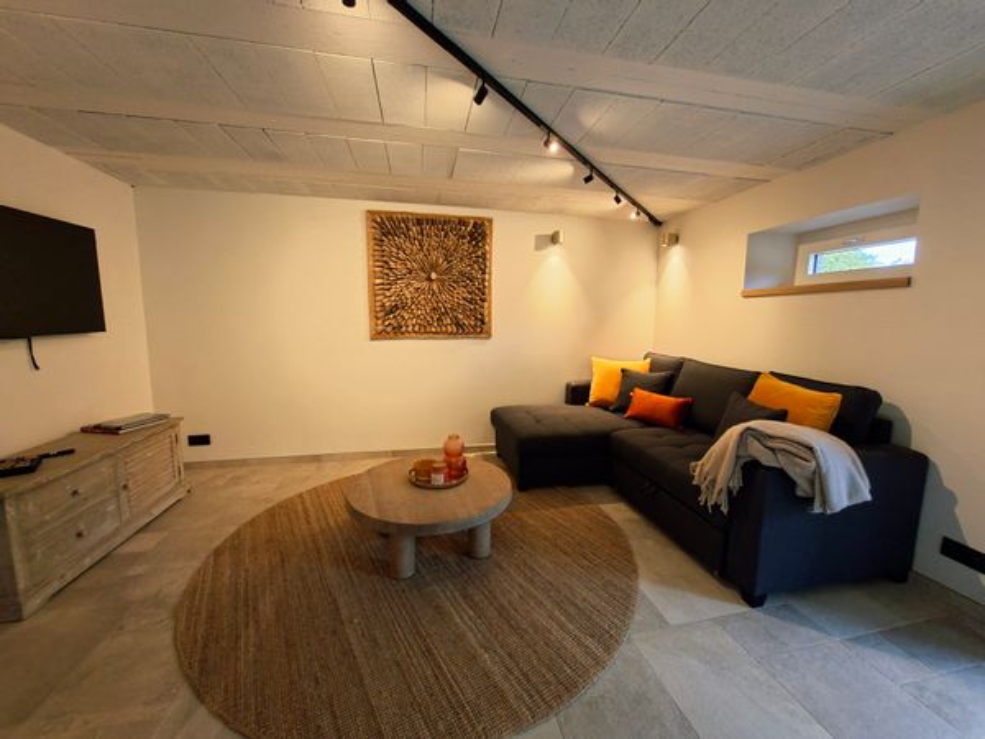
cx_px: 492
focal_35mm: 13
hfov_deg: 106.2
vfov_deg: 89.9
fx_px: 370
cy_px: 370
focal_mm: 1.74
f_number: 2.2
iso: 100
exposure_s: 1/40
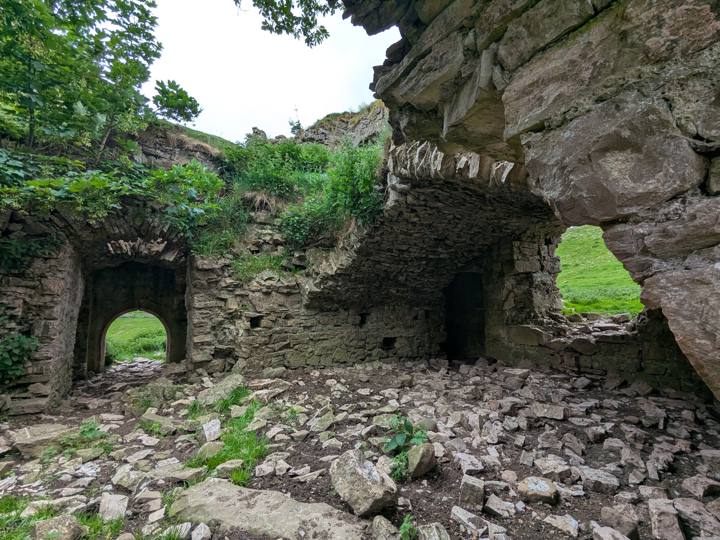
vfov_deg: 78.1
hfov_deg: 94.5
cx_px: 360
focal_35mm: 16
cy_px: 270
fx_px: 333
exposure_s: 1/495
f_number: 2.2
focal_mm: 2.35
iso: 44
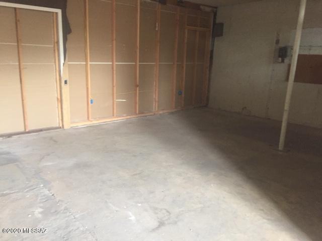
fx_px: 270
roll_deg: +0.2
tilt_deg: -11.8
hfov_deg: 61.7
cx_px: 161
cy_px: 120
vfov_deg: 48.2
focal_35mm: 29
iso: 200
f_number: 2.2
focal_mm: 4.15
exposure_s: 1/30
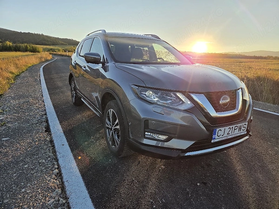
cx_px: 140
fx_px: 185
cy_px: 104
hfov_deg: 73.9
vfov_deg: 58.9
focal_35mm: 23
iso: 80
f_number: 1.8
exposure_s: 1/2000
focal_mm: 5.4
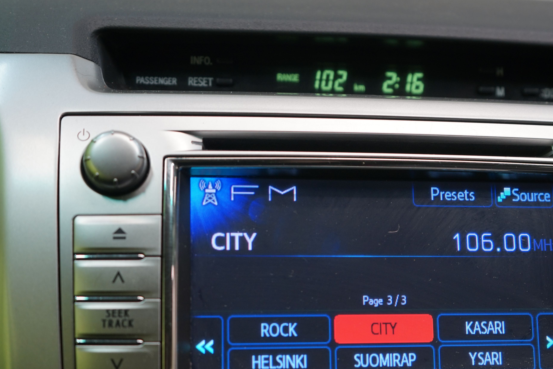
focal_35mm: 60
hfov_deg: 33.1
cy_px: 235
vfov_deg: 22.6
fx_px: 922
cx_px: 371
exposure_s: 1/30
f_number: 4
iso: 250
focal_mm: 37
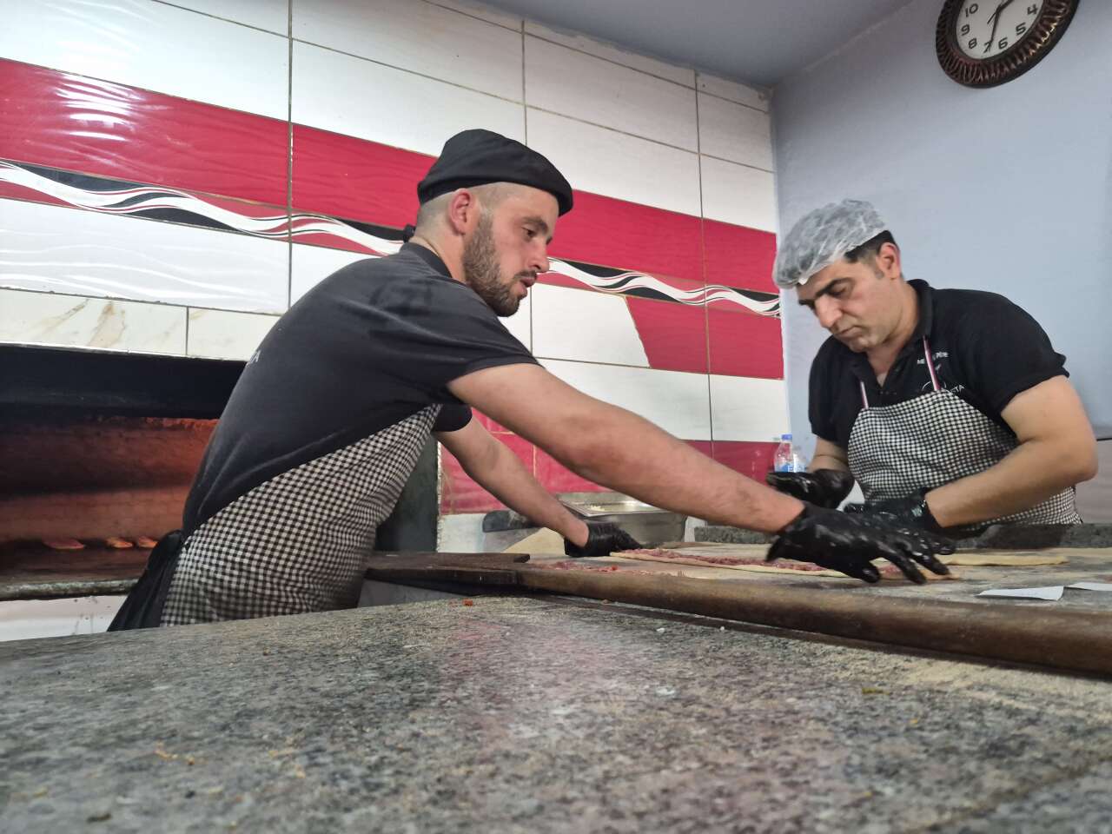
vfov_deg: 58.9
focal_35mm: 23
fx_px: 739
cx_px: 556
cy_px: 417
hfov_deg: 73.9
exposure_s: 1/100
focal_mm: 5.4
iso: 640
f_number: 1.8
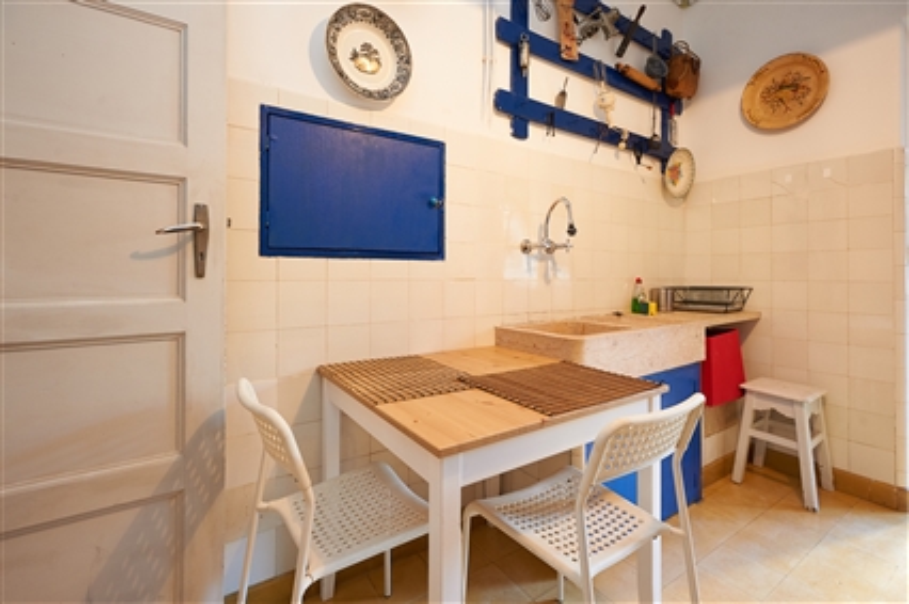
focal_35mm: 16
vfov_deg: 73.6
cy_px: 302
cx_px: 454
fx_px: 404
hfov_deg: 96.8
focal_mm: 16
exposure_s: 1/6
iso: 640
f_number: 7.1
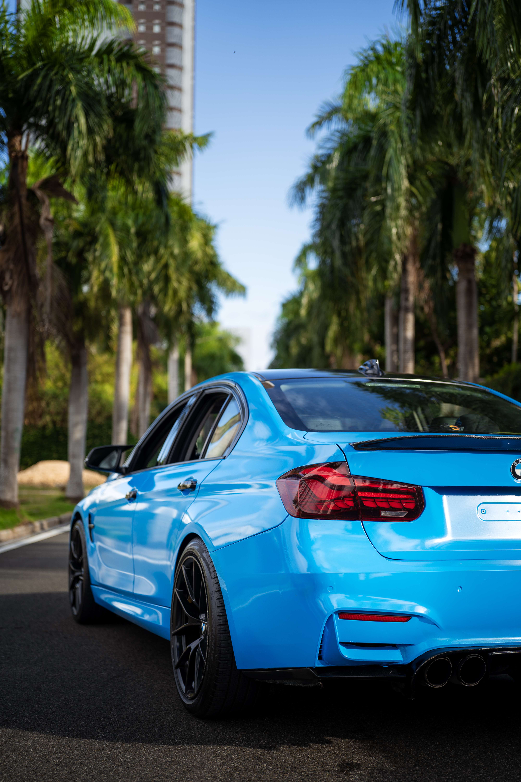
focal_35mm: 50
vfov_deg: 39.6
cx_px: 260
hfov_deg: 27.0
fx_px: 1085
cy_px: 391
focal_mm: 50
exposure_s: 1/1000
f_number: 2
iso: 100
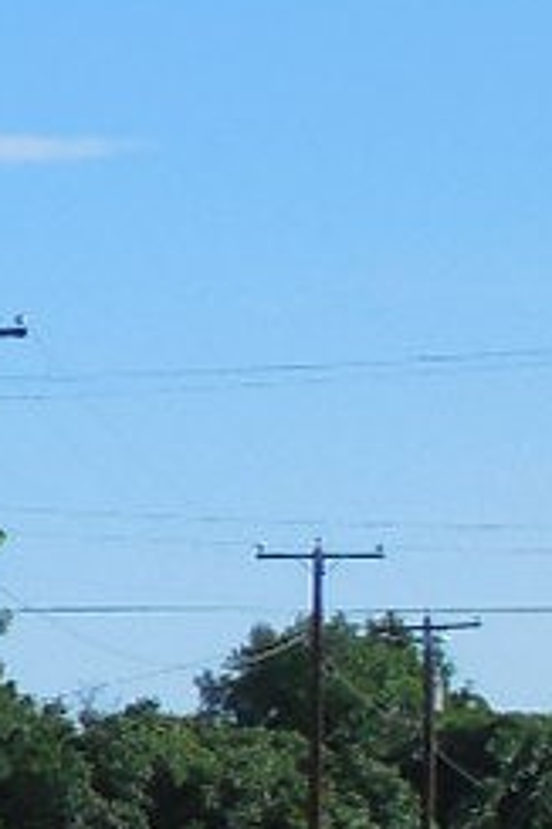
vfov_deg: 7.5
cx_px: -1764
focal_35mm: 272
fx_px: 6264
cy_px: 931
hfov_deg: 4.6
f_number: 3.6
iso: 125
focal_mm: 7.1
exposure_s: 1/1600
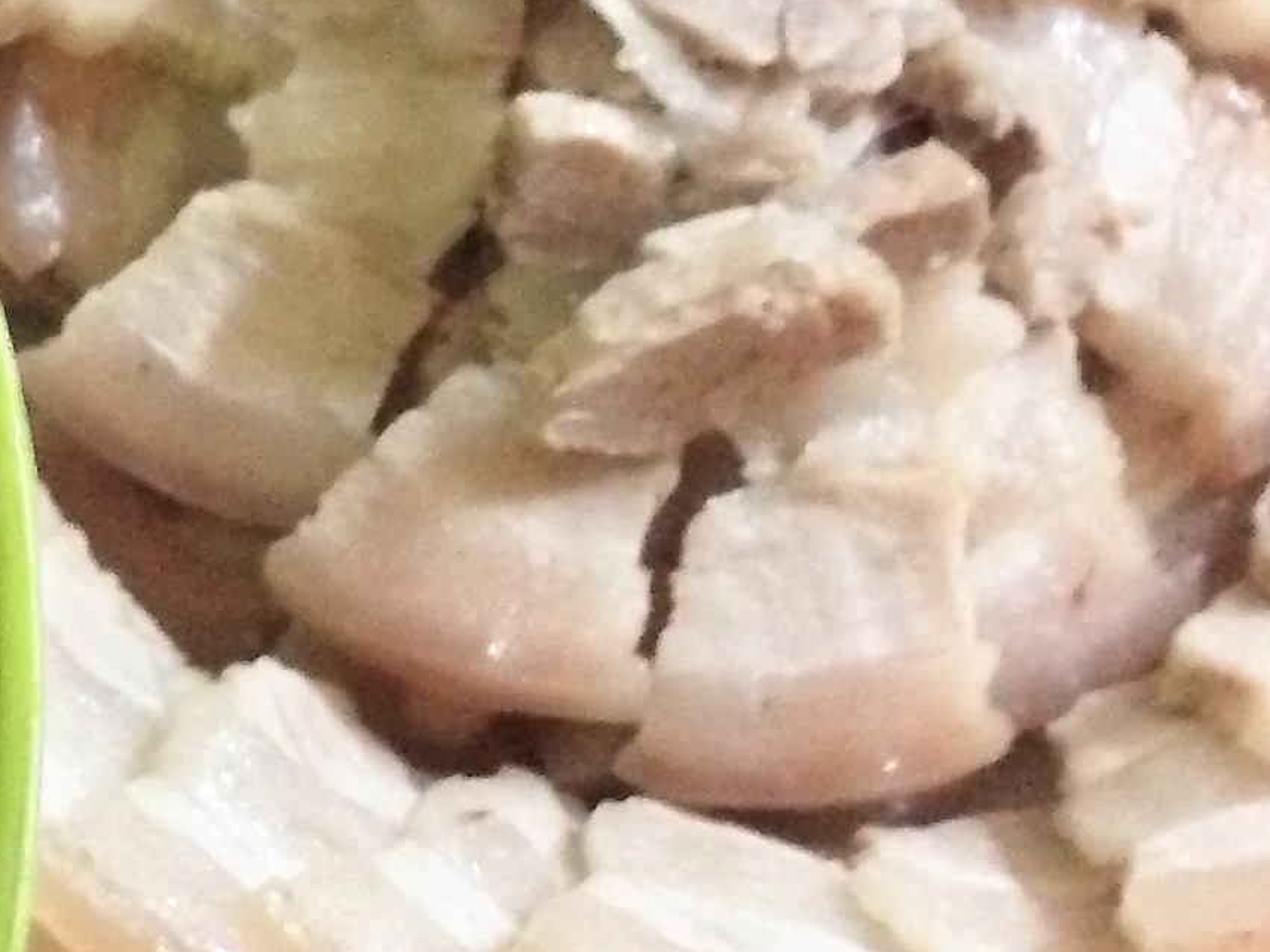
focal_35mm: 126
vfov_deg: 11.6
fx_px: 4622
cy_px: 955
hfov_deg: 15.0
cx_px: -355
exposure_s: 1/17
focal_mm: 4.12
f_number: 2.4
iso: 640
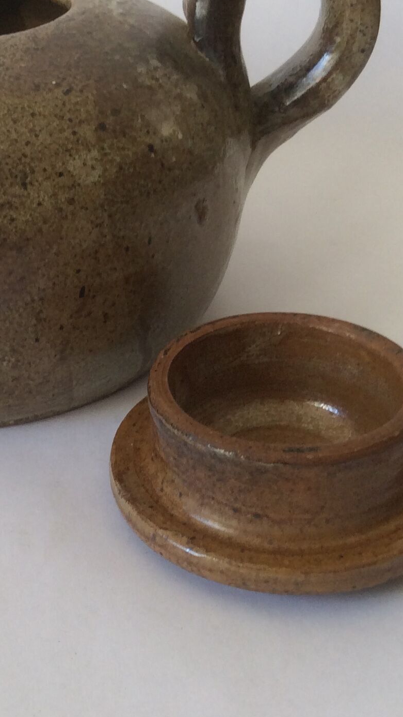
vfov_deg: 32.2
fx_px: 1235
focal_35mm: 65
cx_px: 45
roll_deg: +1.9
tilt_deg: -25.9
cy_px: 281
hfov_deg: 18.3
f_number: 2.4
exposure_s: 1/104
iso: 32
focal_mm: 3.3
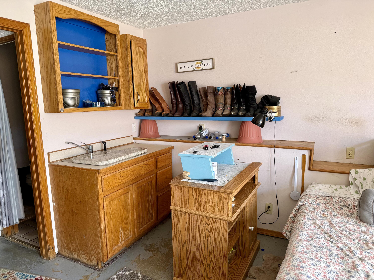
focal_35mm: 24
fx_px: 259
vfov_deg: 56.8
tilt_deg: -8.3
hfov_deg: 71.6
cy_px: 140
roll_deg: +1.5
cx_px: 187
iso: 200
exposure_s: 1/121
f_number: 1.78
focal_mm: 6.76
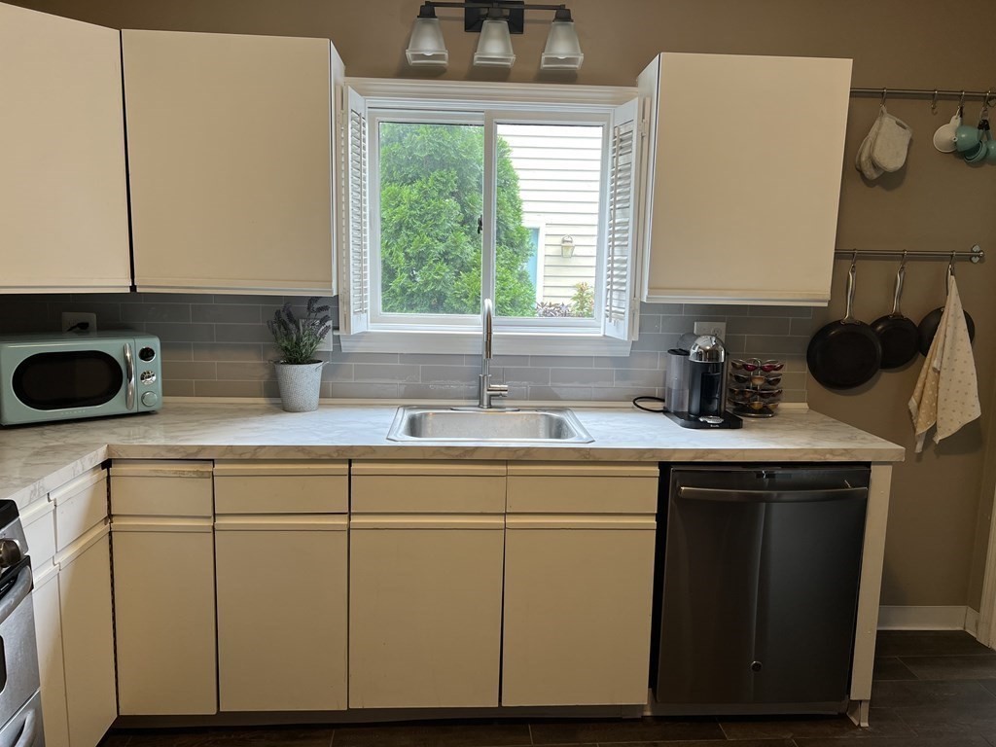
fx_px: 748
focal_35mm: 26
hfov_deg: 67.3
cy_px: 374
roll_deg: -1.5
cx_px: 498
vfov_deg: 53.1
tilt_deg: -9.5
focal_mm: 5.7
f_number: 1.5
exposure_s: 1/60
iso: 64
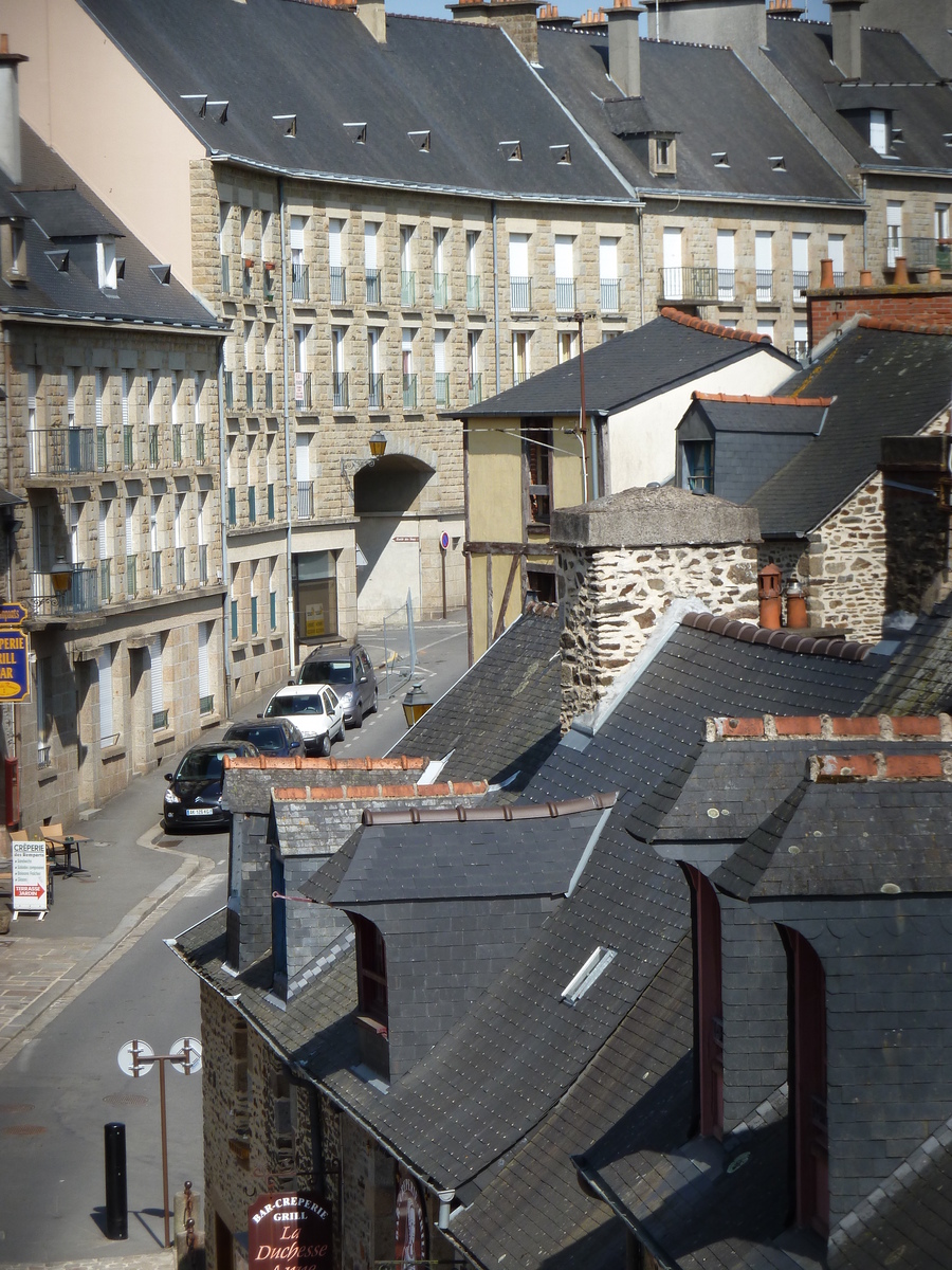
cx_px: 476
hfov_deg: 11.6
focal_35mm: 128
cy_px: 635
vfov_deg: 15.4
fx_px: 4694
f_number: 4.4
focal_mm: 21
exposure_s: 1/400
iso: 80
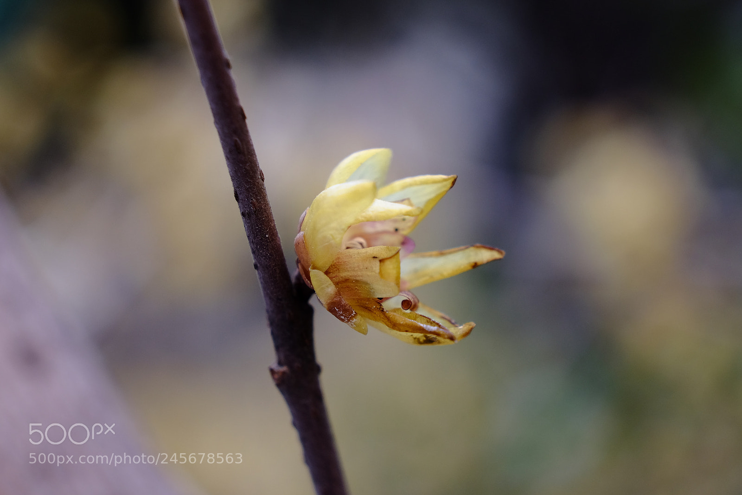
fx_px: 1710
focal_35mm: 83
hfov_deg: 24.5
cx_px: 371
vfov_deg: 16.4
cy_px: 248
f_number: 5.6
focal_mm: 55
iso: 400
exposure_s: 1/10
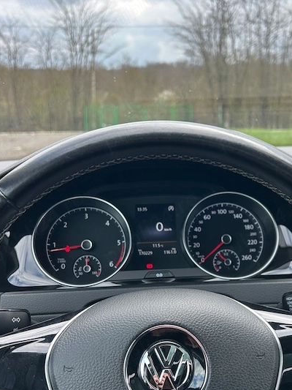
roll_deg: +0.0
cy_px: 246
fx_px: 438
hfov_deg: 36.7
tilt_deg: -13.2
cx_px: 180
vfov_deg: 47.4
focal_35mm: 39
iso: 50
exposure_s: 1/421
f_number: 1.5
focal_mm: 5.7
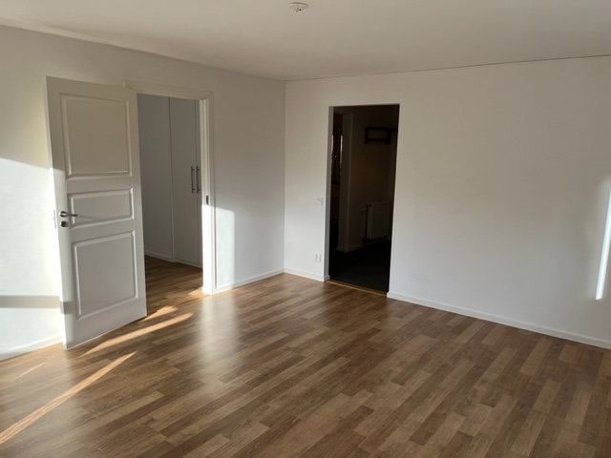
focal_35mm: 26
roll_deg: -1.3
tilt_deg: -10.6
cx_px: 306
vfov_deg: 53.1
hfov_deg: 67.3
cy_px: 229
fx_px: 459
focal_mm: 5.1
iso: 50
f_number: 1.6
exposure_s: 1/225
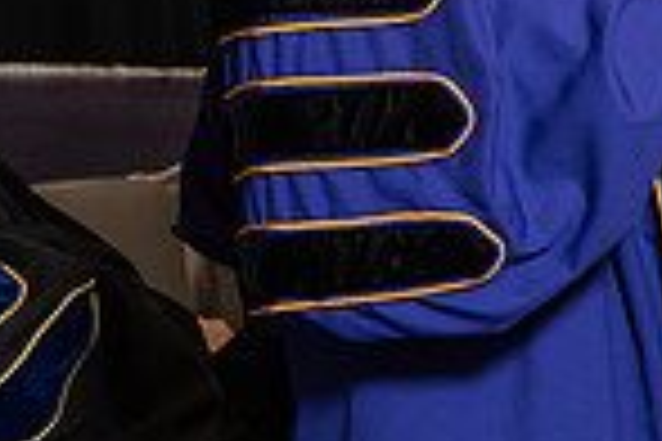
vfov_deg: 4.9
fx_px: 5093
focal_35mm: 277
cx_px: 779
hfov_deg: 7.4
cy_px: -241
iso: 1600
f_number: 5.6
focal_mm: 70
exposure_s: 1/125
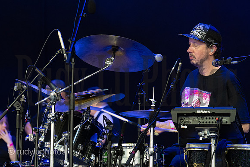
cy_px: 84
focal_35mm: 180
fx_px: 1250
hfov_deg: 11.4
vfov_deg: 7.6
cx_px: 125
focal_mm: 120
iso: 3200
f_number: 5.6
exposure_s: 1/200
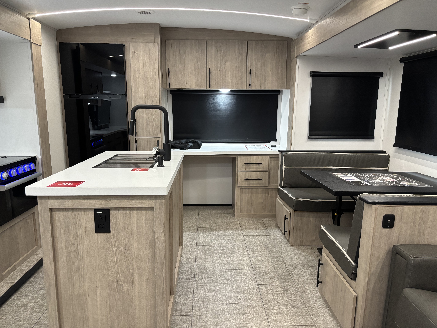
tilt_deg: -11.0
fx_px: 328
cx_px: 218
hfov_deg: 67.3
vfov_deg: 53.1
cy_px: 164
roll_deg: -1.0
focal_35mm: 26
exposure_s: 1/55
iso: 320
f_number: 1.6
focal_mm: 5.96
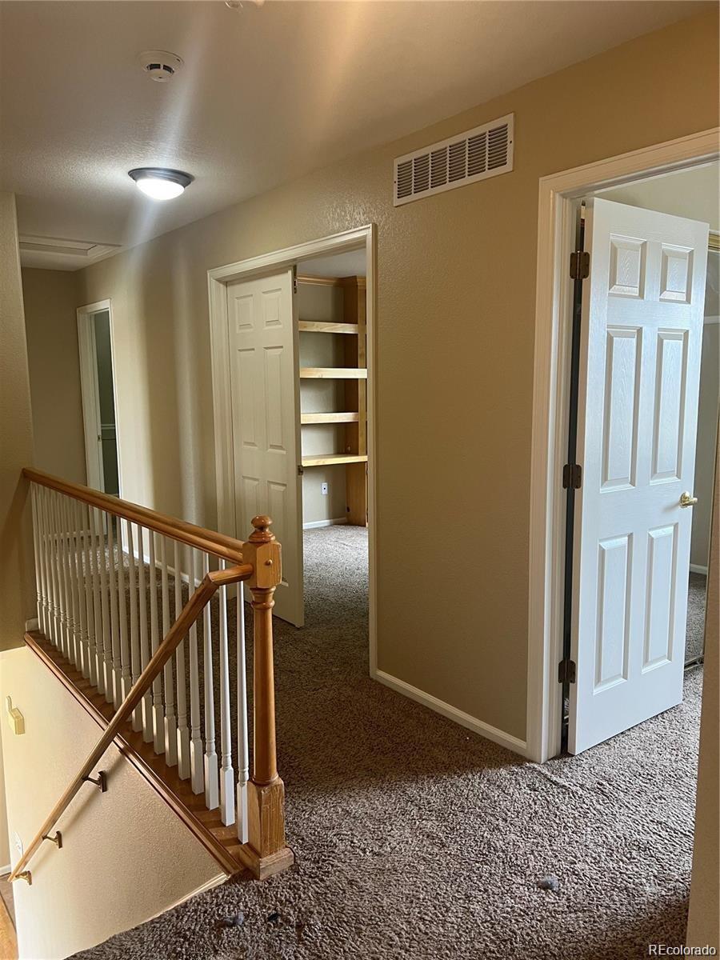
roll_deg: +0.6
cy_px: 480
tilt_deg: -5.5
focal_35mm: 26
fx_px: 721
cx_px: 360
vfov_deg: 67.3
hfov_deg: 53.1
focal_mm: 5.7
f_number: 1.5
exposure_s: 1/60
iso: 125
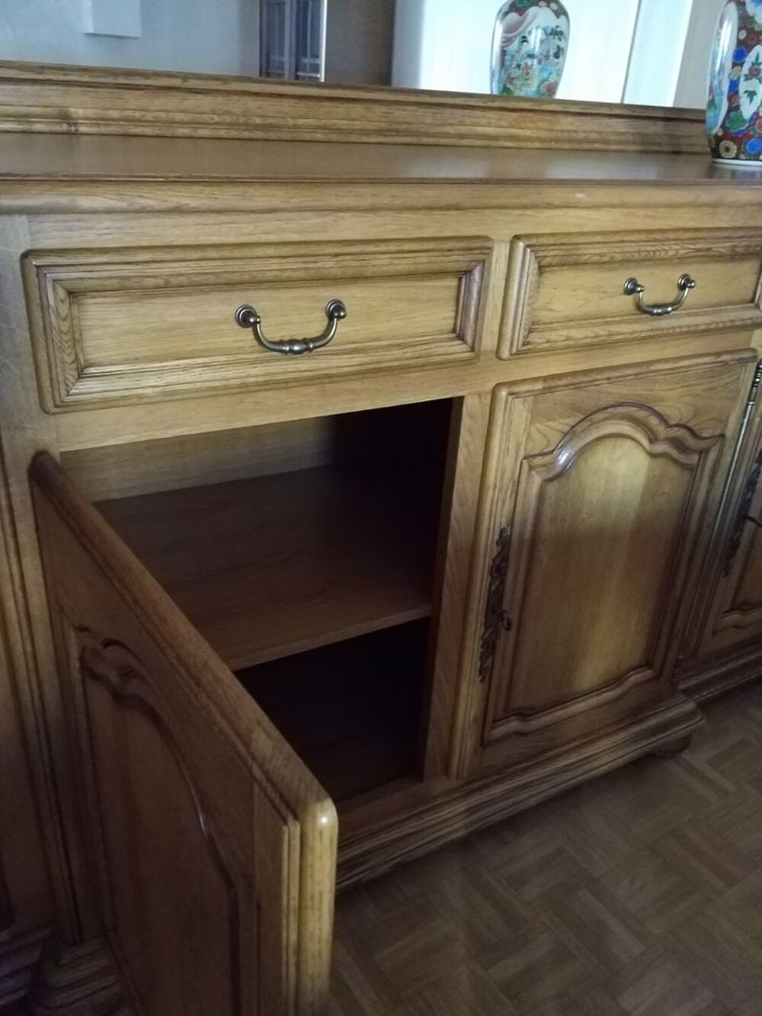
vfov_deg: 65.3
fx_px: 792
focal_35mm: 27
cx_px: 381
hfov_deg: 51.4
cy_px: 508
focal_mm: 3.6
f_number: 1.9
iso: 800
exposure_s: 1/15
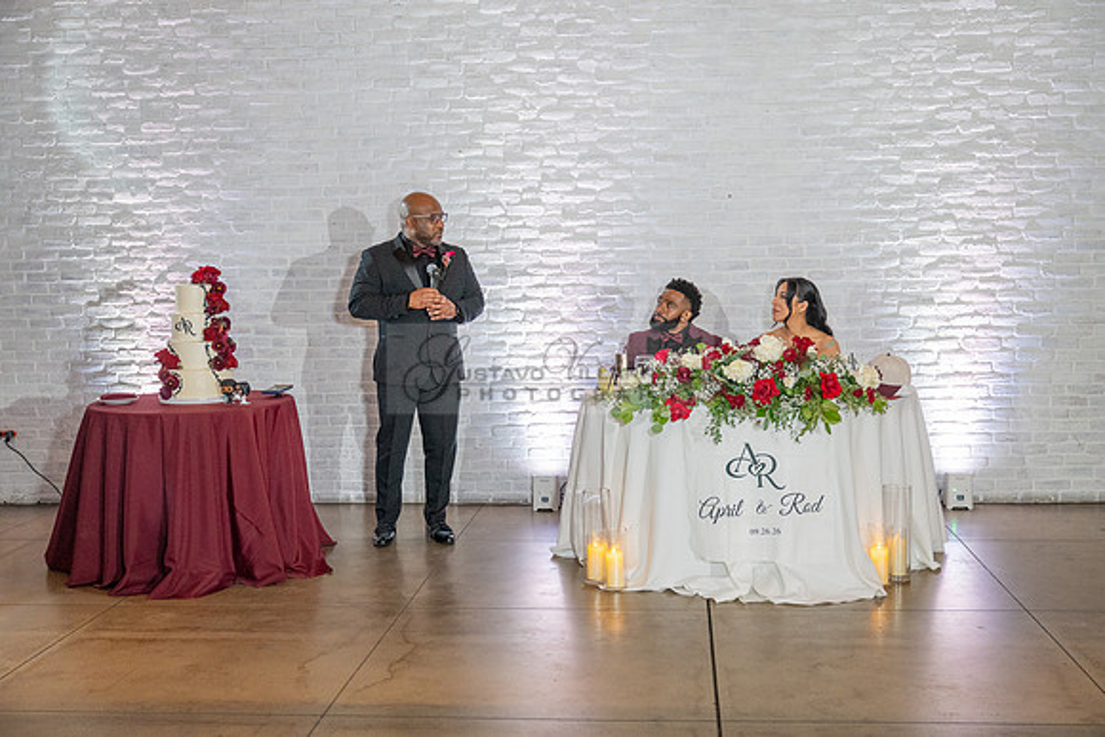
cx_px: 552
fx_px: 1289
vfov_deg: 31.9
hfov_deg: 46.4
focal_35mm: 42
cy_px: 368
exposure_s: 1/200
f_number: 3.5
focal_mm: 42
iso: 2000
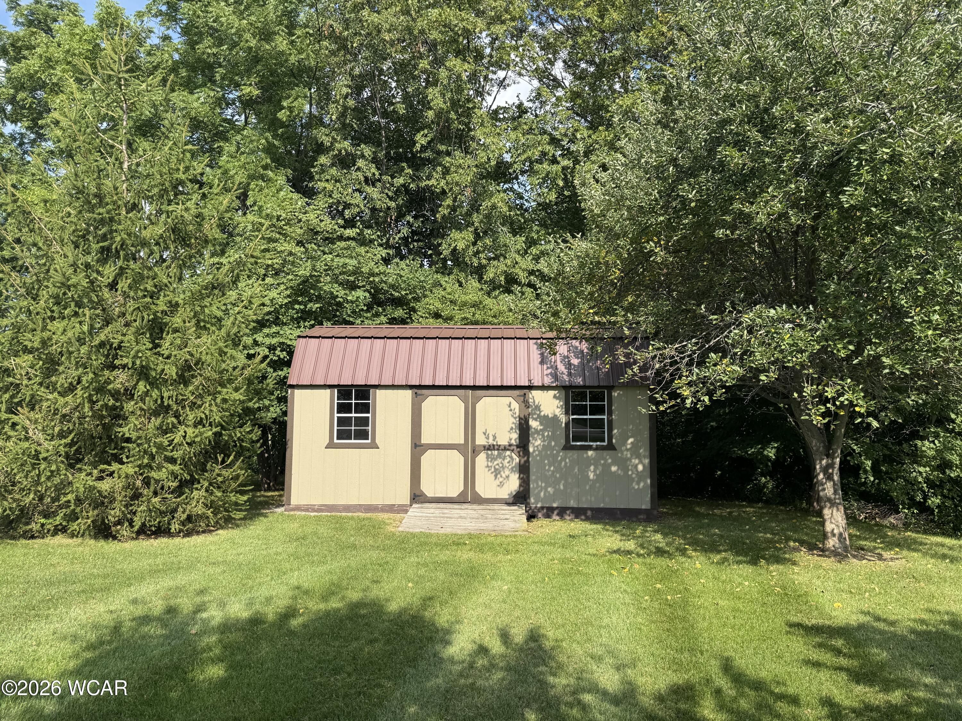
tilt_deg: +3.9
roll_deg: -0.6
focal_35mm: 24
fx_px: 667
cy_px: 360
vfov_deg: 56.8
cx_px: 481
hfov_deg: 71.6
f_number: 1.78
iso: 80
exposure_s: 1/2041
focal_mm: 6.76
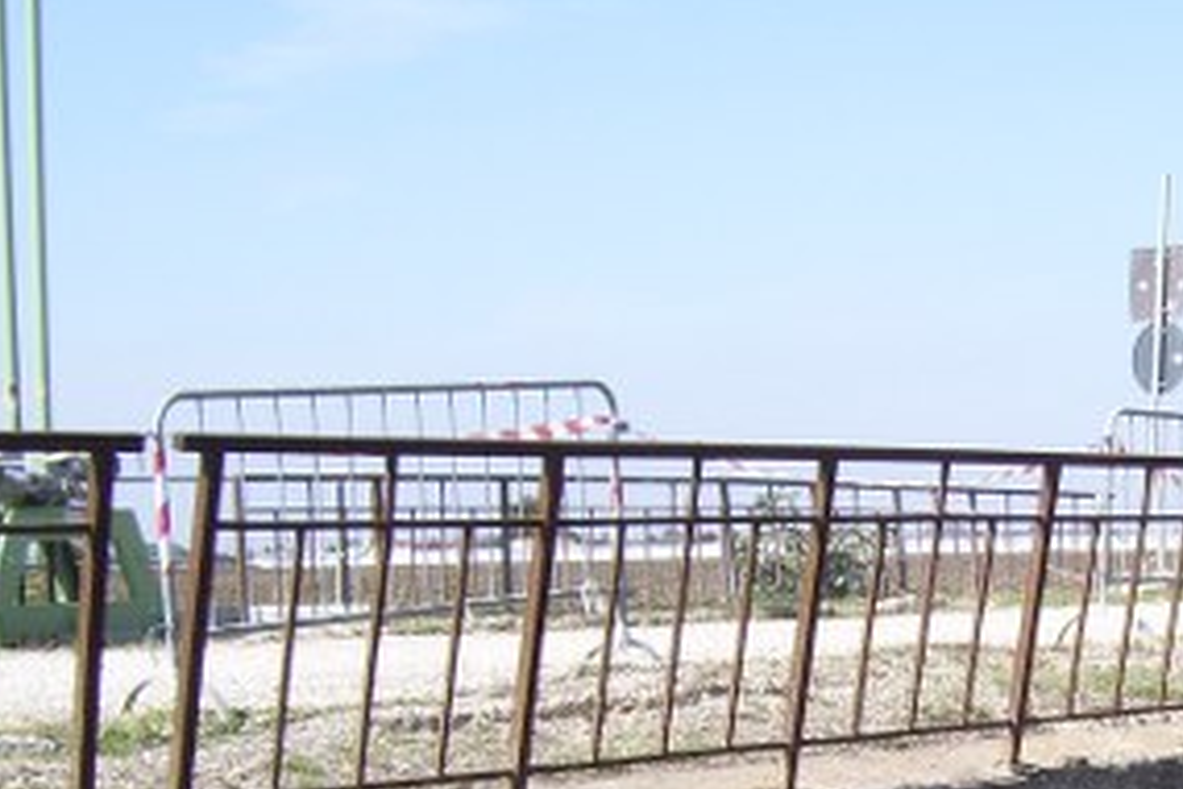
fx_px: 2760
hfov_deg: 23.6
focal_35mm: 84
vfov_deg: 16.0
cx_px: 1054
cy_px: 772
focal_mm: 6
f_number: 4.8
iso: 80
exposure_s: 1/500
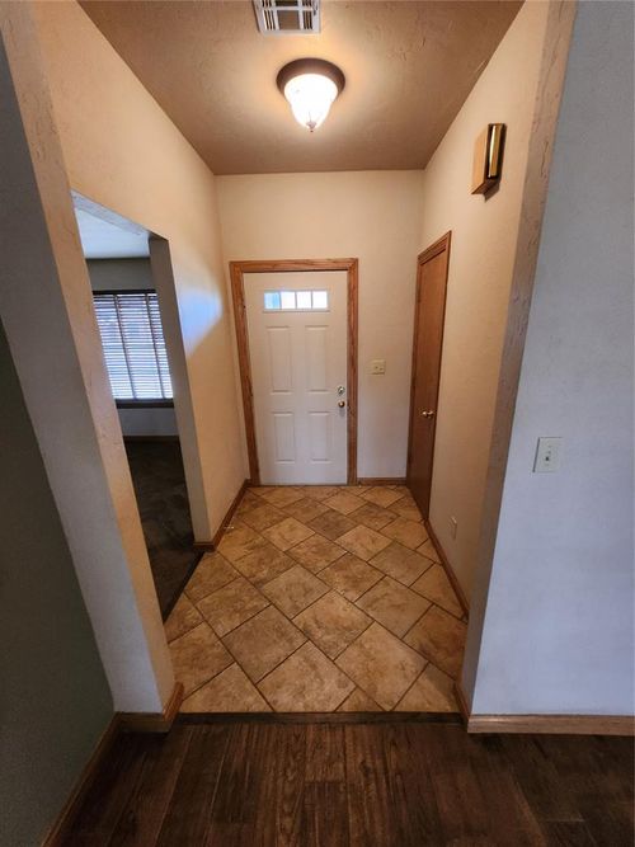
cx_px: 318
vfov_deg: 106.2
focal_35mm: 13
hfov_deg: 89.9
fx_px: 318
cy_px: 424
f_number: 2.2
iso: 320
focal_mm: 1.74
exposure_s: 1/30
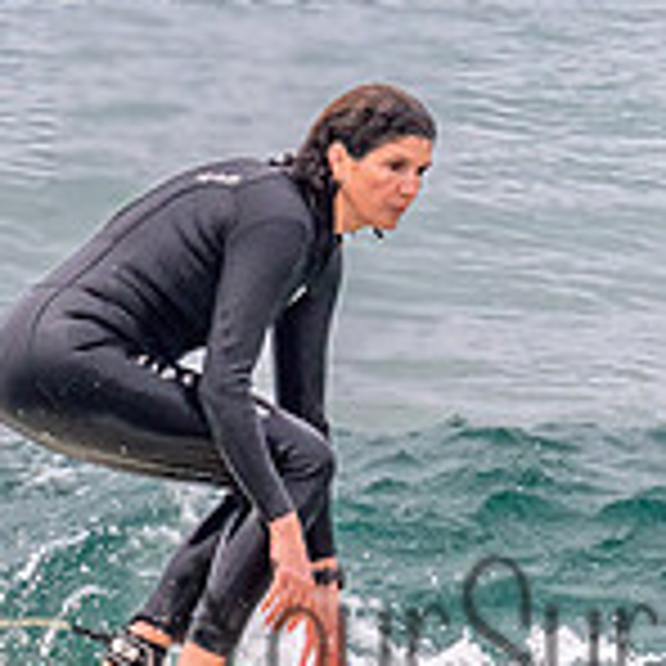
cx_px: 830
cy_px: 402
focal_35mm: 3633
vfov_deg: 0.5
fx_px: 79080
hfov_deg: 0.5
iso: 1250
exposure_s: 1/2000
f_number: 11
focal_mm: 800
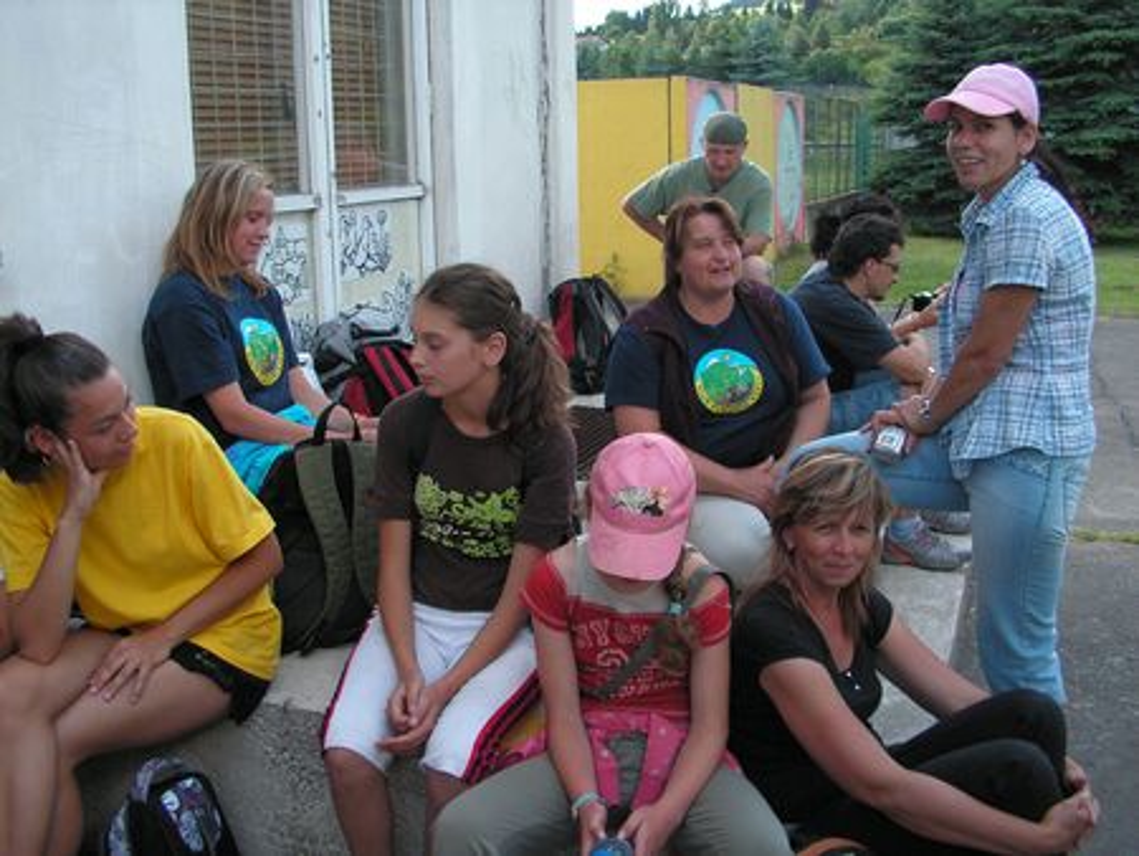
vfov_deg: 39.7
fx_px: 1185
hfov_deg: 51.3
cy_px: 428
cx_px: 570
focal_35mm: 36
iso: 50
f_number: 3.2
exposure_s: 1/100
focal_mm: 6
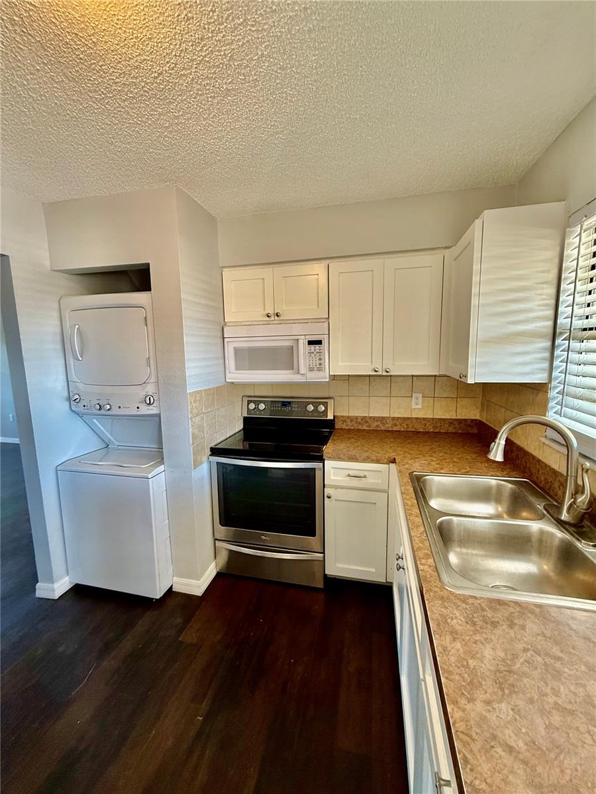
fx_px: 321
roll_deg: -0.6
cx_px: 298
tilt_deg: -7.2
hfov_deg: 85.7
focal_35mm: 14
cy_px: 397
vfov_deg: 102.1
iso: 250
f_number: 2.2
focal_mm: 2.22
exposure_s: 1/60
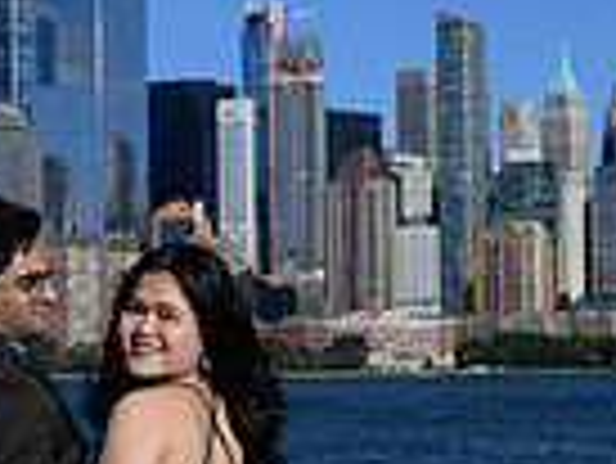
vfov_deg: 10.8
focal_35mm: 138
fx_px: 2458
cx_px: 81
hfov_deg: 14.2
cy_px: 282
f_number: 5.6
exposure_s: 1/1250
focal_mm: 34
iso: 100
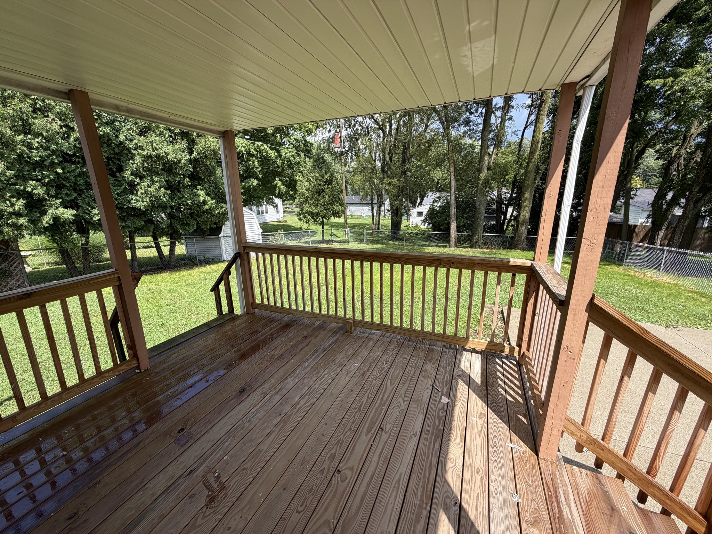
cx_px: 356
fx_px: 288
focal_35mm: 14
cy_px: 267
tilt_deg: -14.0
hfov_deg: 102.1
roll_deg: +1.7
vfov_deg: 85.7
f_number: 2.2
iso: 40
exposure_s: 1/579
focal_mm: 2.22
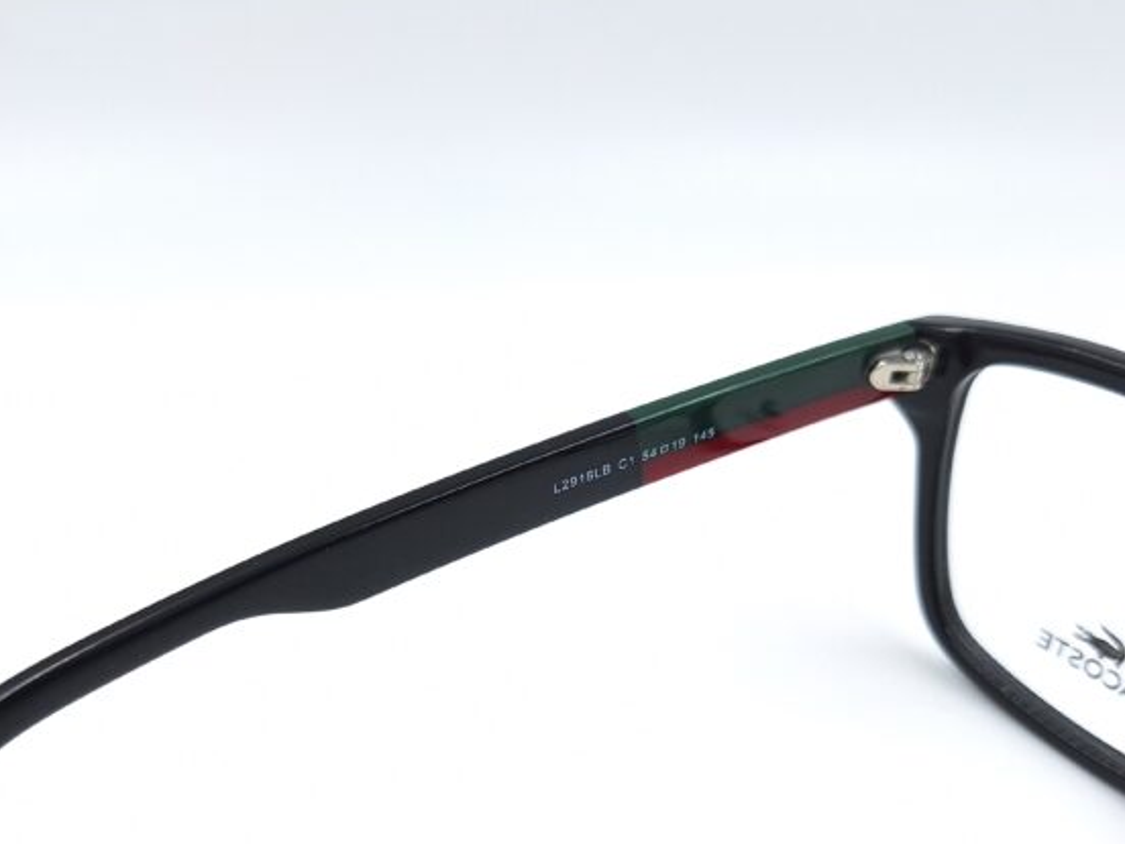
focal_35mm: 32
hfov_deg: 56.8
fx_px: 1040
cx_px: 603
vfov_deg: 43.5
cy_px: 571
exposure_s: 1/100
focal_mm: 5.54
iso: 40
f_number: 1.8
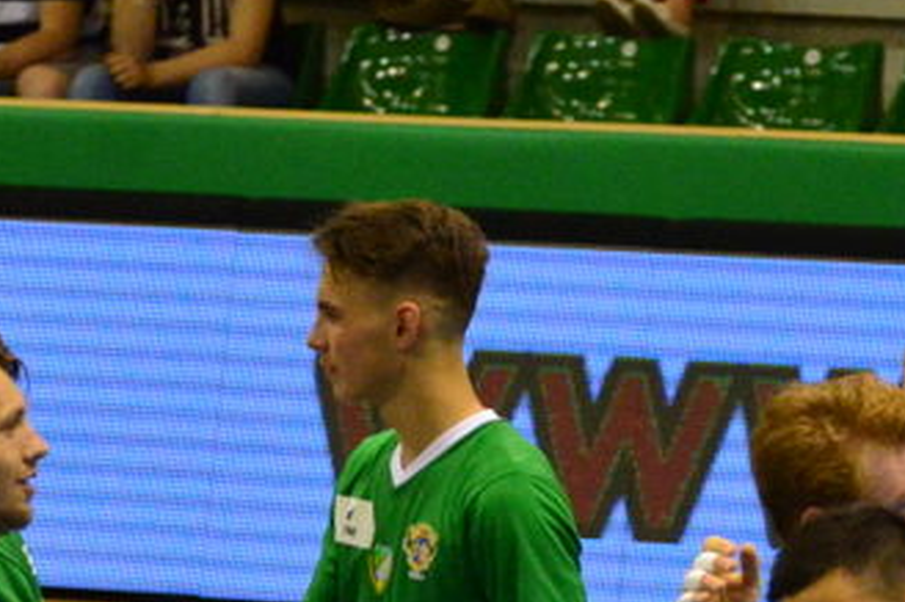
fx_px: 16073
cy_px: 857
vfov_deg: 2.1
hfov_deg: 3.2
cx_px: 563
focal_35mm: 640
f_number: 4.8
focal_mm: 140
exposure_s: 1/500
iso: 5000
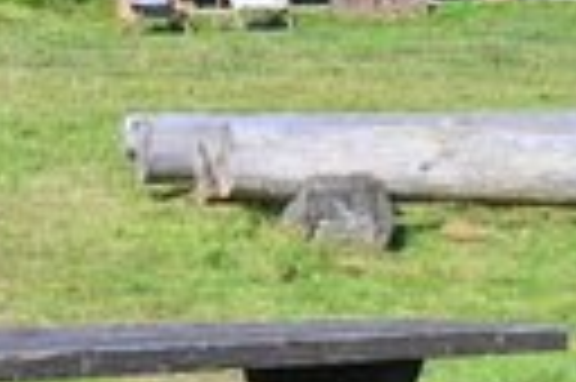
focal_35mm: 225
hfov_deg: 9.2
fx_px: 3595
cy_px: 328
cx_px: 230
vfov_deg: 6.1
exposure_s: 1/320
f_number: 6.3
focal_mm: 24
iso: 100
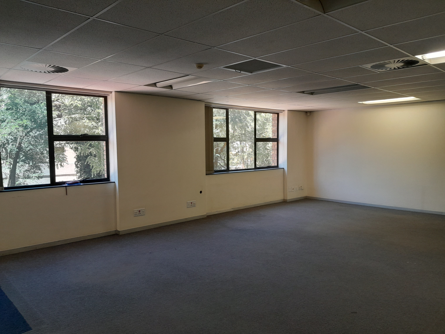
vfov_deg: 51.4
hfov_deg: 65.3
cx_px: 222
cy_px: 167
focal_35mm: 27
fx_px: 347
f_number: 1.8
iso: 250
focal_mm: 4
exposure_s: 1/50
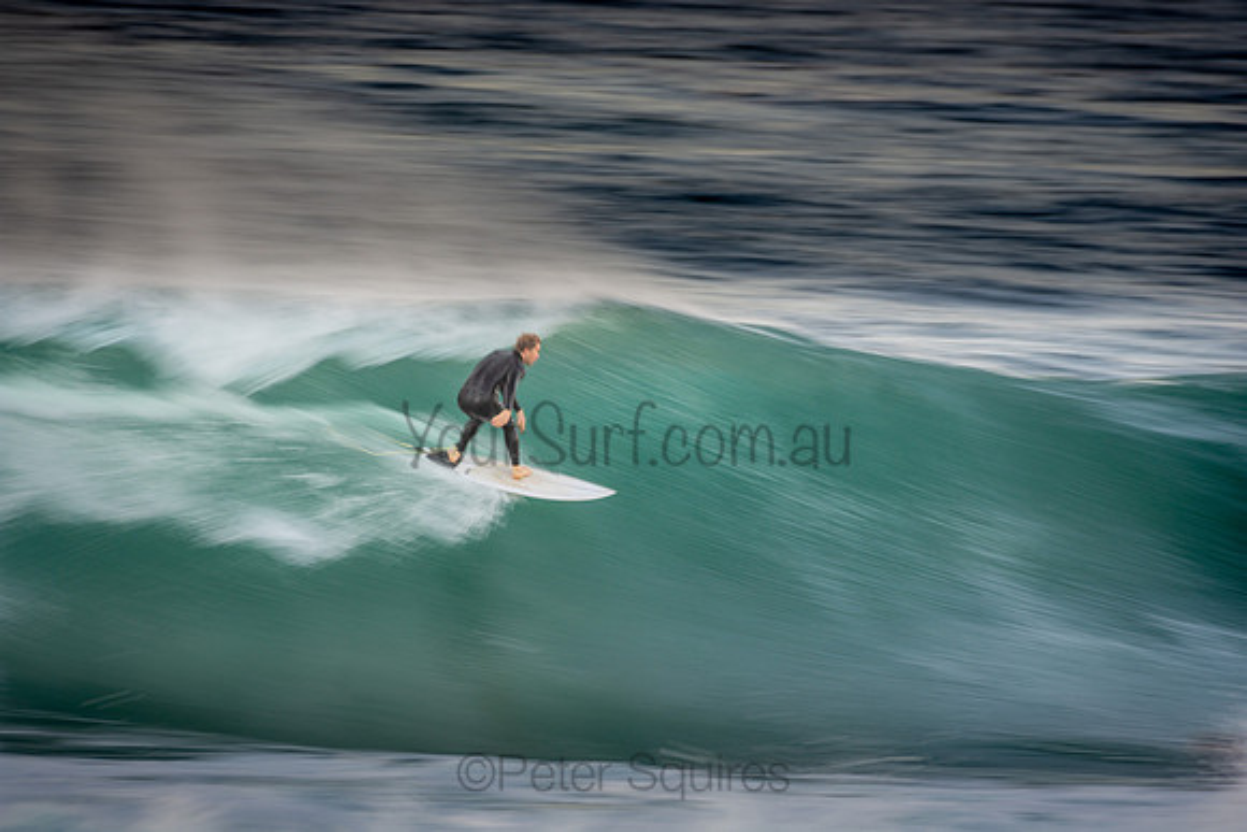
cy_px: 416
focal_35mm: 750
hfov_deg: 2.7
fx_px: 25984
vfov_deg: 1.8
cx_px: 624
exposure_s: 1/20
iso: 100
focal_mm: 500
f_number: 8
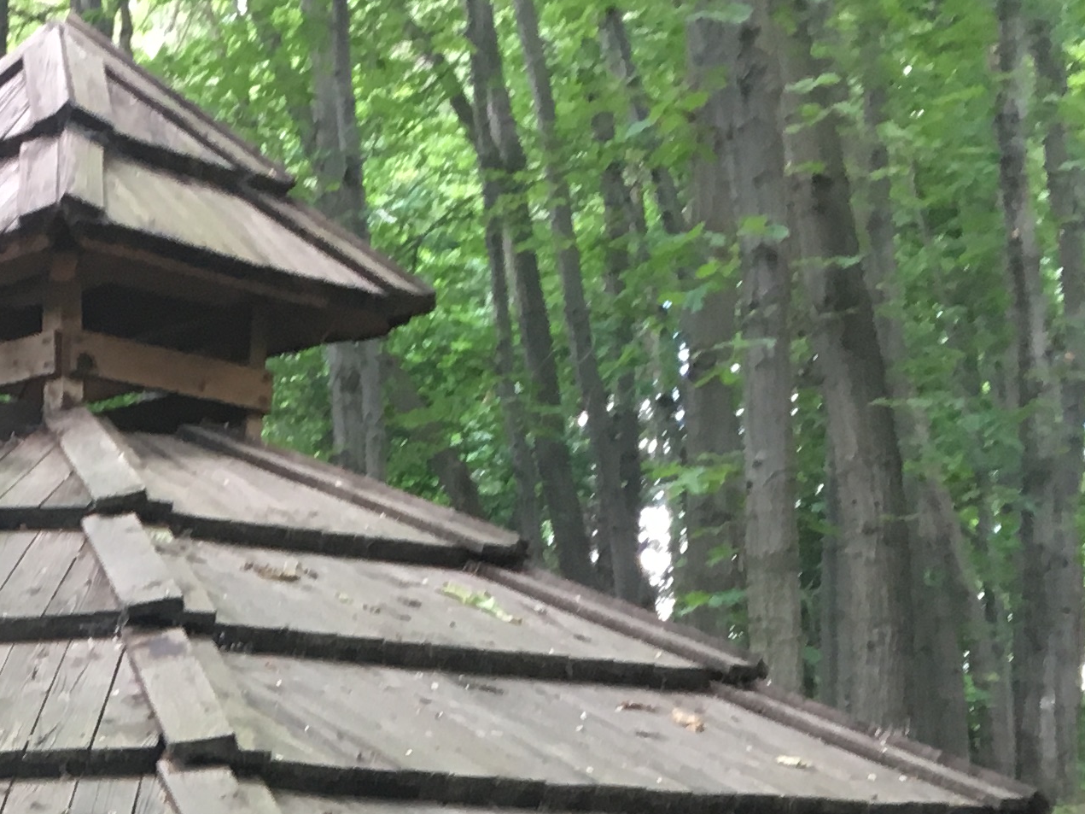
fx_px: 2883
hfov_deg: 20.1
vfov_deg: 15.1
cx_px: -179
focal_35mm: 92
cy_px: 1134
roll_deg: -1.9
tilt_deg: +3.9
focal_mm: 4.15
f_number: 2.2
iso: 80
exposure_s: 1/33
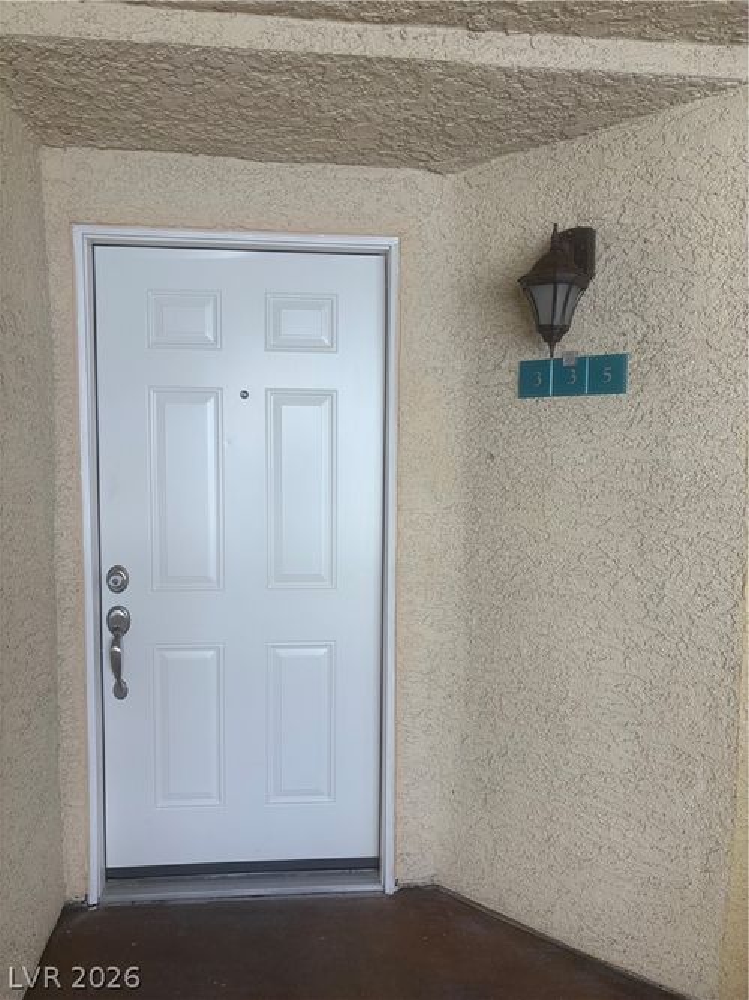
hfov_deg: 53.0
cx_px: 374
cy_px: 500
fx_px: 750
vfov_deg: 67.3
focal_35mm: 26
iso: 50
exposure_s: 1/324
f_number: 1.6
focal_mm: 5.96
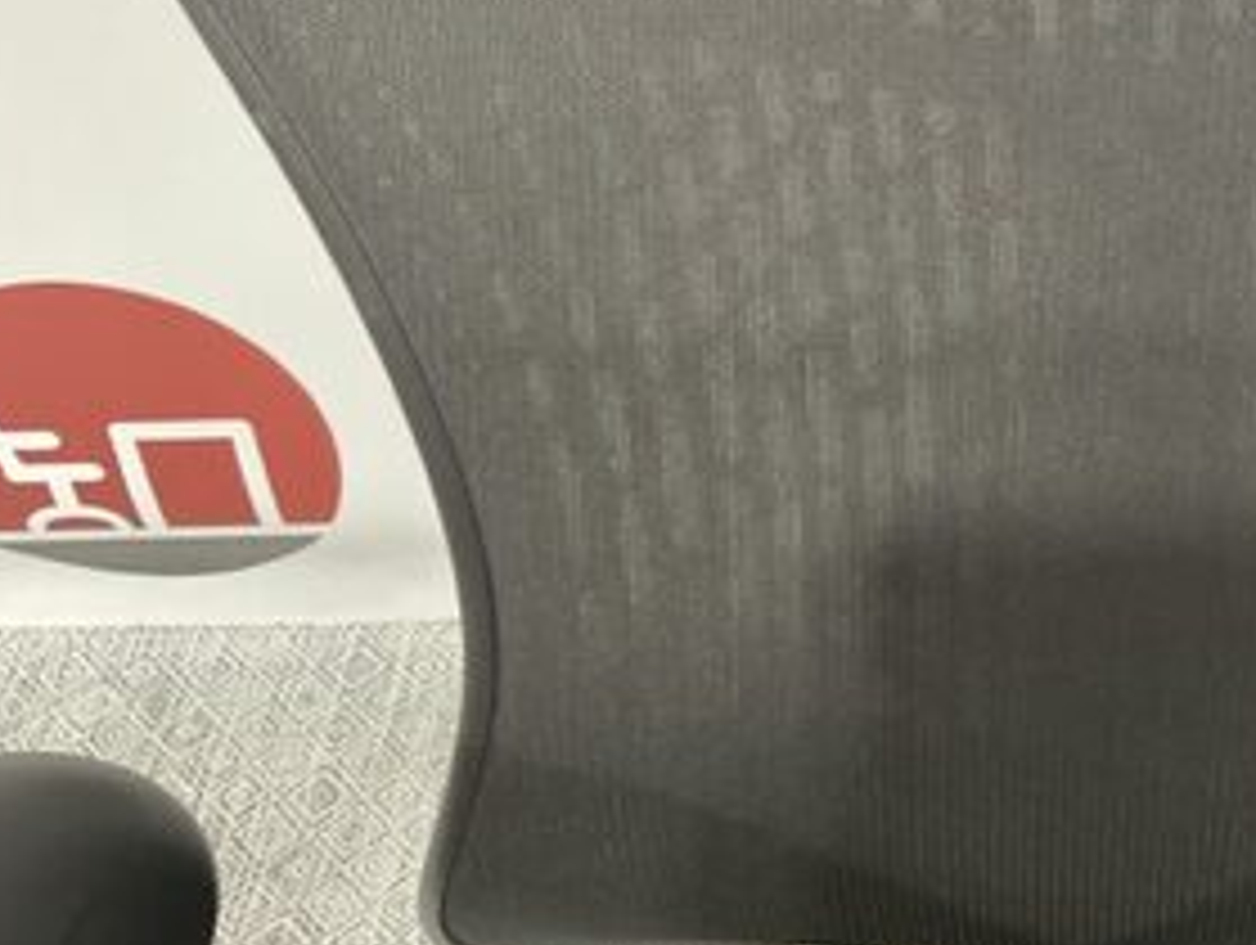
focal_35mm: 52
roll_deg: -1.5
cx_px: 1071
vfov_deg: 27.5
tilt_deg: -36.3
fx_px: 1889
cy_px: 169
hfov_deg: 35.1
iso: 250
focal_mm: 3
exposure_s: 1/30
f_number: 1.8
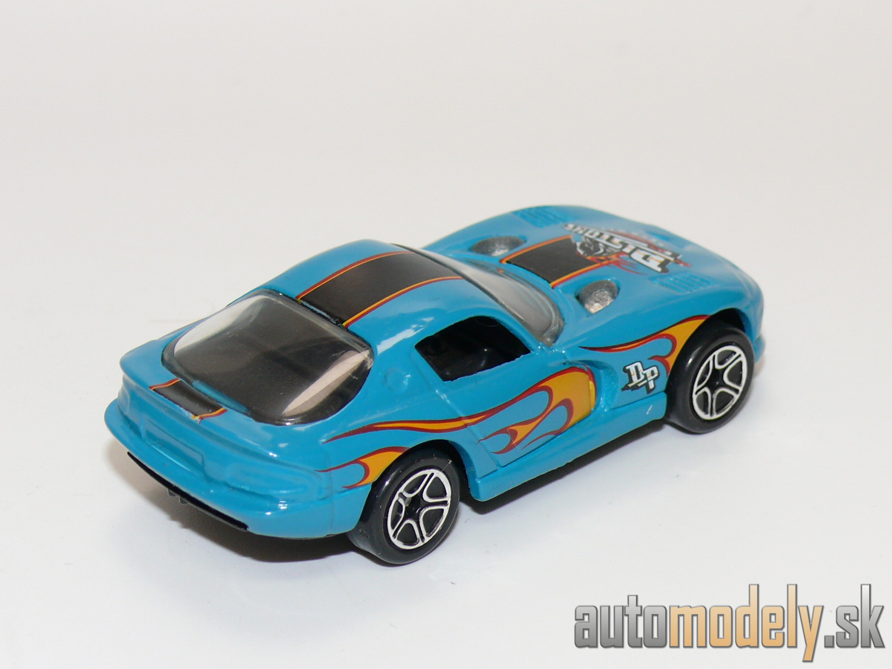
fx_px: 2628
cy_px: 334
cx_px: 446
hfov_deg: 19.3
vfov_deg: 14.5
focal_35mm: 102
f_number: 4
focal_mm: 13.3
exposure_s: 1/50
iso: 100
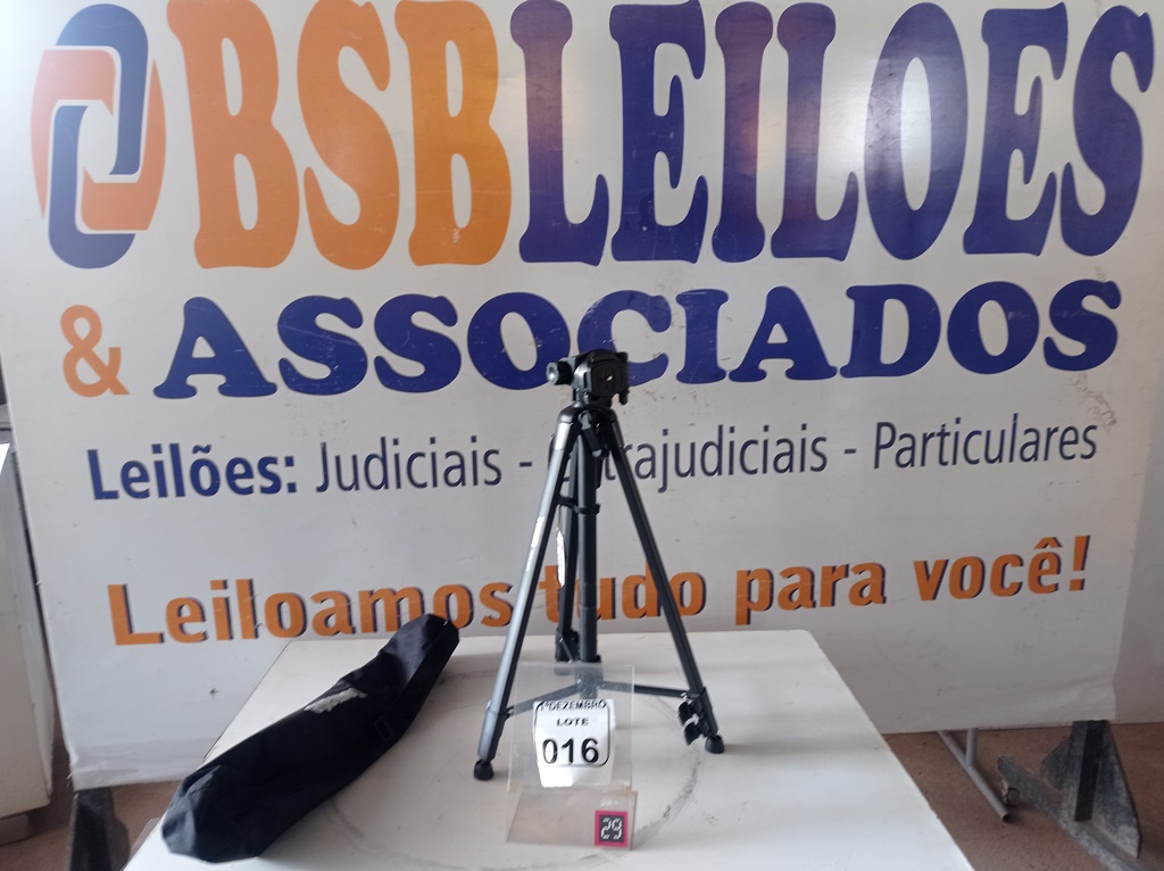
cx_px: 582
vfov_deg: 49.7
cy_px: 436
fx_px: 941
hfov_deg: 63.5
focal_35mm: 28
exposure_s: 1/30
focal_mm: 4.7
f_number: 1.79
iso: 185
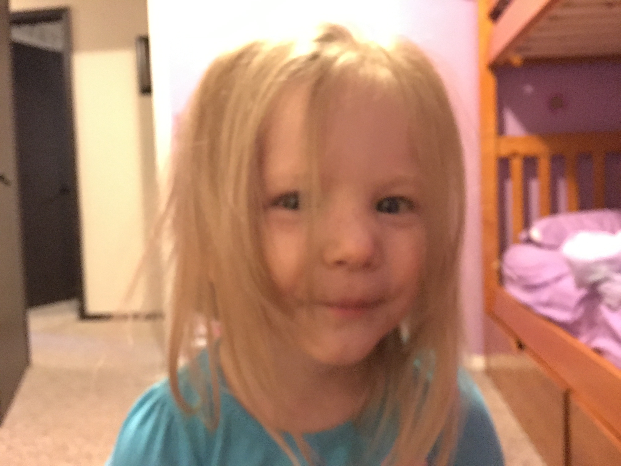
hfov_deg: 61.7
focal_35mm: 29
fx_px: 520
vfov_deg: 48.2
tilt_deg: -2.9
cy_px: 233
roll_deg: +2.2
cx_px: 310
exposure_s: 1/4
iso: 250
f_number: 2.2
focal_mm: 4.15
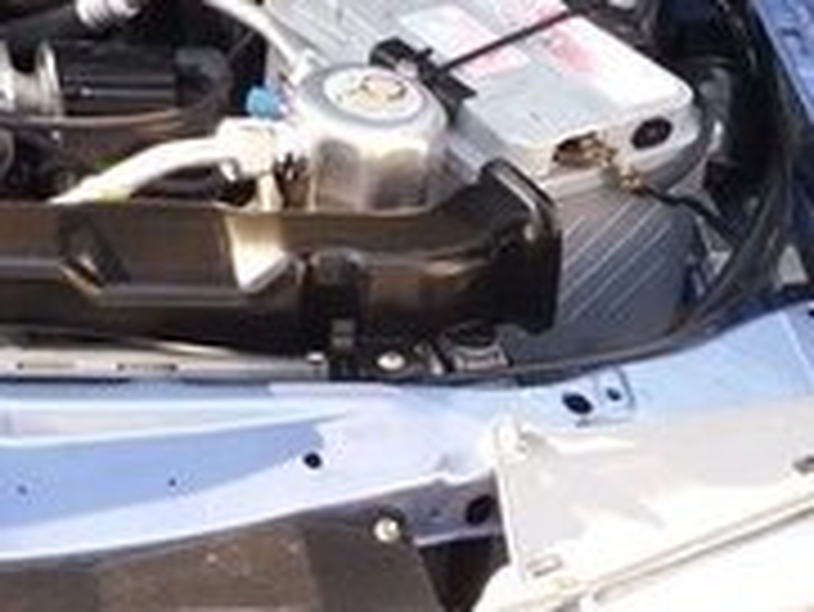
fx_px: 2400
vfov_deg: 13.4
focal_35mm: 102
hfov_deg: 18.1
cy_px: -398
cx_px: -220
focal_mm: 3.7
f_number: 1.9
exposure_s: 1/100
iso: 100
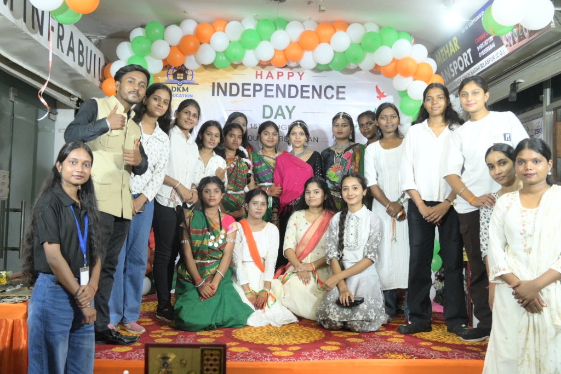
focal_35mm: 37
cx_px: 280
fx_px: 573
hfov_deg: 52.2
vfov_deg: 36.2
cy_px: 187
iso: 2500
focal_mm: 24.5
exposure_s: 1/160
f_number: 5
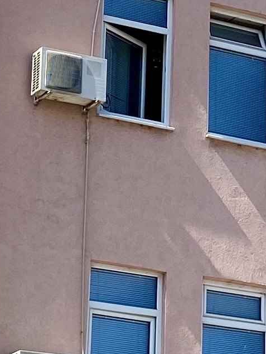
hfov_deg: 9.0
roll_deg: -1.9
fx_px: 1689
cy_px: 71
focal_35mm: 165
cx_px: 219
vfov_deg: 11.9
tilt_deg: +21.0
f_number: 1.8
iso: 32
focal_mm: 4.25
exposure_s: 1/3300
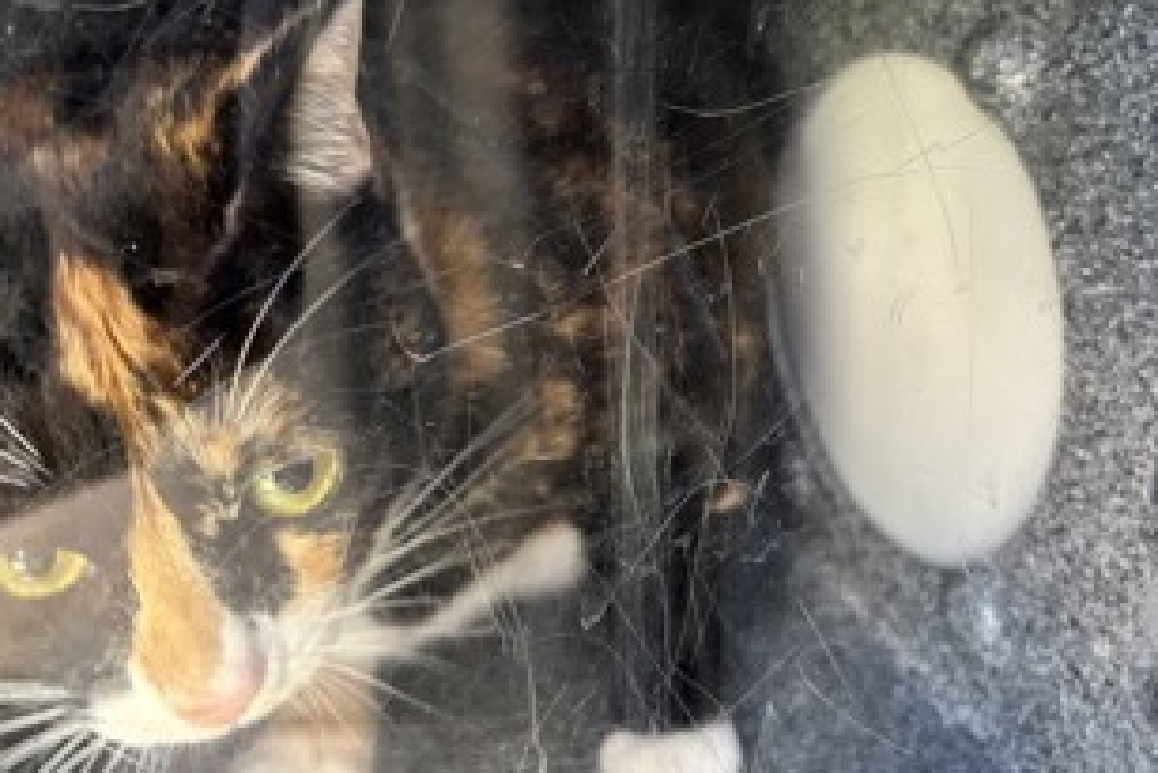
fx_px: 1191
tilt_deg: -17.2
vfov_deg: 35.6
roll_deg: -1.3
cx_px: 583
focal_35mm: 37
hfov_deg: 51.9
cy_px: 245
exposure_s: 1/60
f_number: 1.6
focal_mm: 5.96
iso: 200
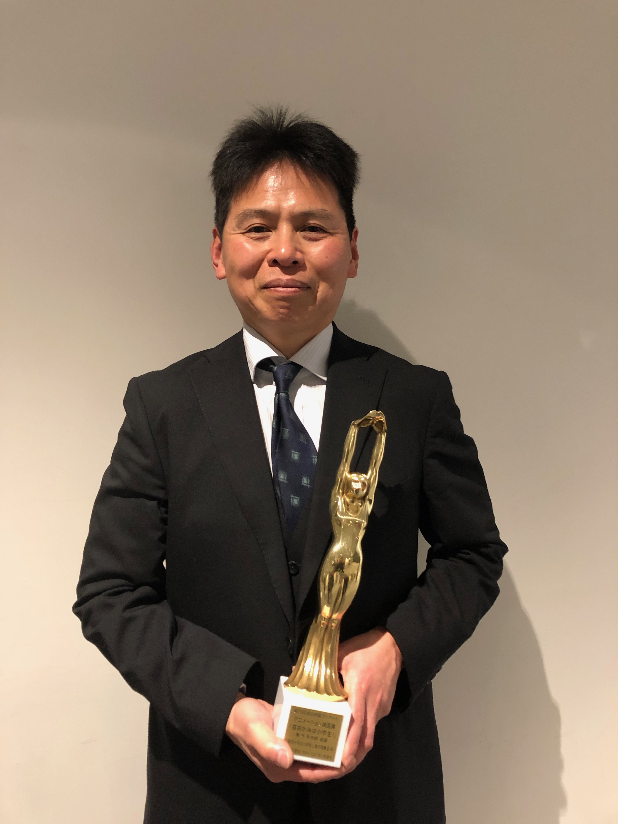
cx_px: 309
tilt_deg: -6.3
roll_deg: +1.7
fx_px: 667
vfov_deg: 63.4
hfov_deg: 49.7
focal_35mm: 28
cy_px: 412
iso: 100
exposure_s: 1/11
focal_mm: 3.99
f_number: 1.8
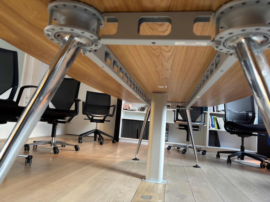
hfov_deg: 67.3
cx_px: 135
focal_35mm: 26
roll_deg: -5.6
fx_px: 203
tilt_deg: +6.9
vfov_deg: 53.1
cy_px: 101
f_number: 1.6
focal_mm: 5.96
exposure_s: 1/33
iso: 400
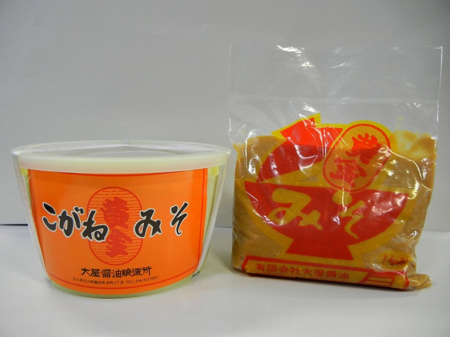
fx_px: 390
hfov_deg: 60.0
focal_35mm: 30
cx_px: 225
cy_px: 168
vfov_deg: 46.8
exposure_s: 1/16.7
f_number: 3.5
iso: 400
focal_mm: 5.4
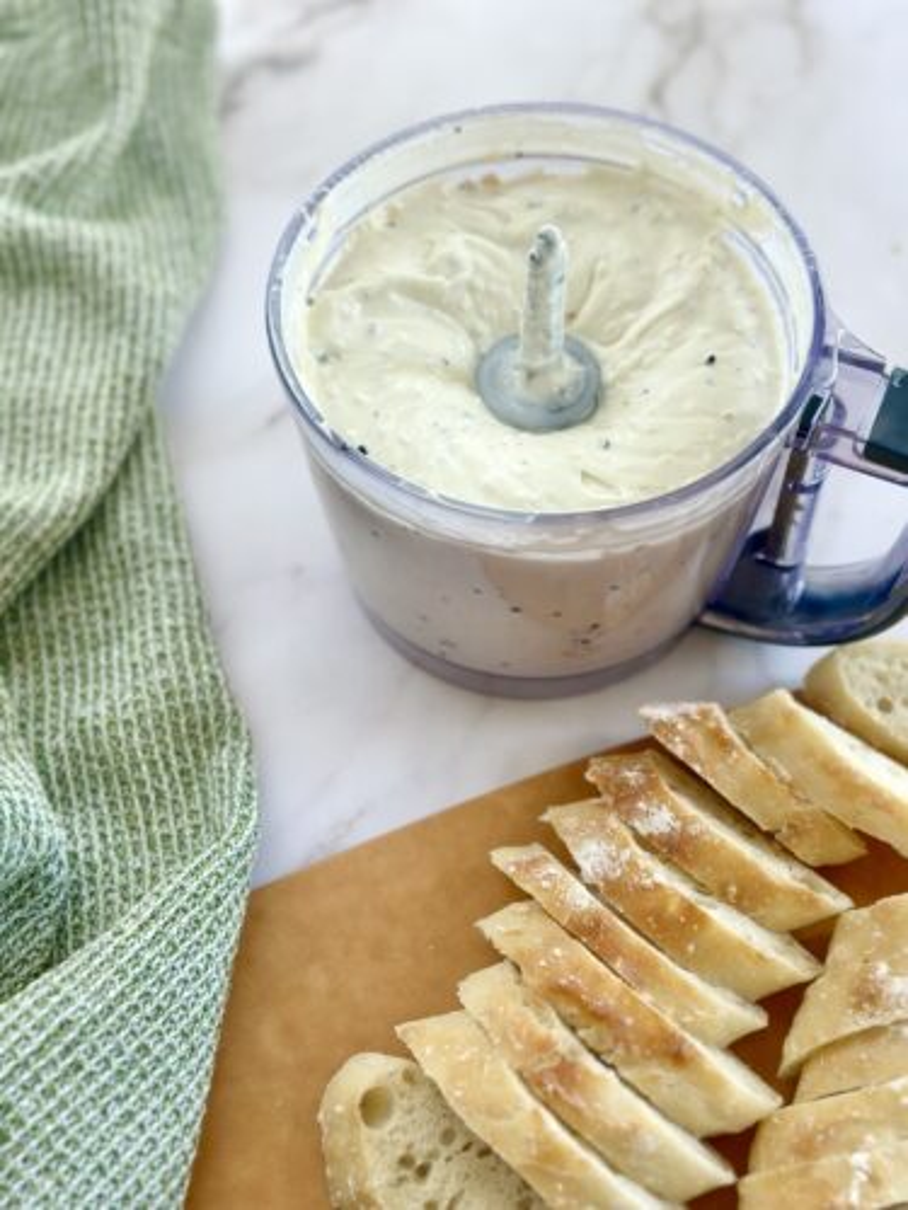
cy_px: 605
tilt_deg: -58.3
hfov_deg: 30.3
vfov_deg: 39.7
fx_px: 1679
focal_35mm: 48
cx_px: 454
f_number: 1.78
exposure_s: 1/121
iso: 100
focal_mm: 6.86
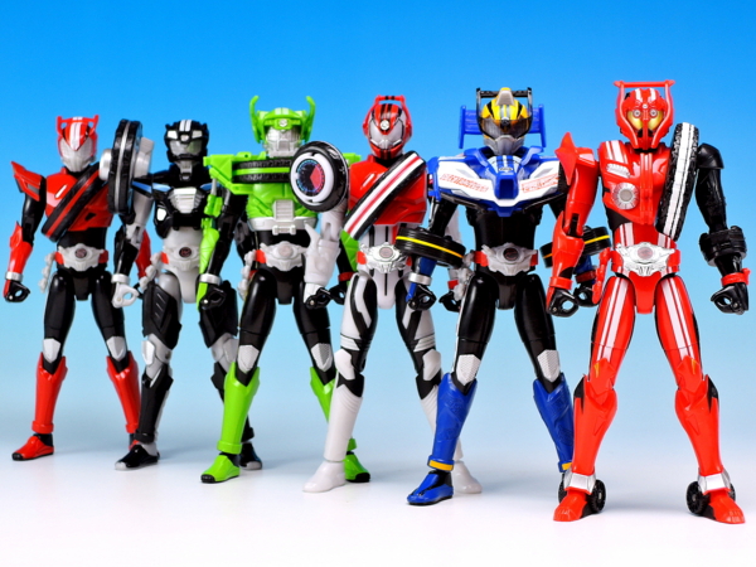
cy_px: 284
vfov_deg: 19.6
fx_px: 1638
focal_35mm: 75
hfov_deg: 26.0
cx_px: 378
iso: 80
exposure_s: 1/1.6
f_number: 5.8
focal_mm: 16
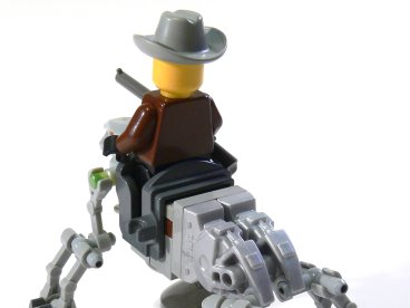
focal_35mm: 57
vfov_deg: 25.3
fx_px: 675
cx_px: 156
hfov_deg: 33.6
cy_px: 233
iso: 80
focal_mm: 7.4
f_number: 7.1
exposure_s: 1/2.5
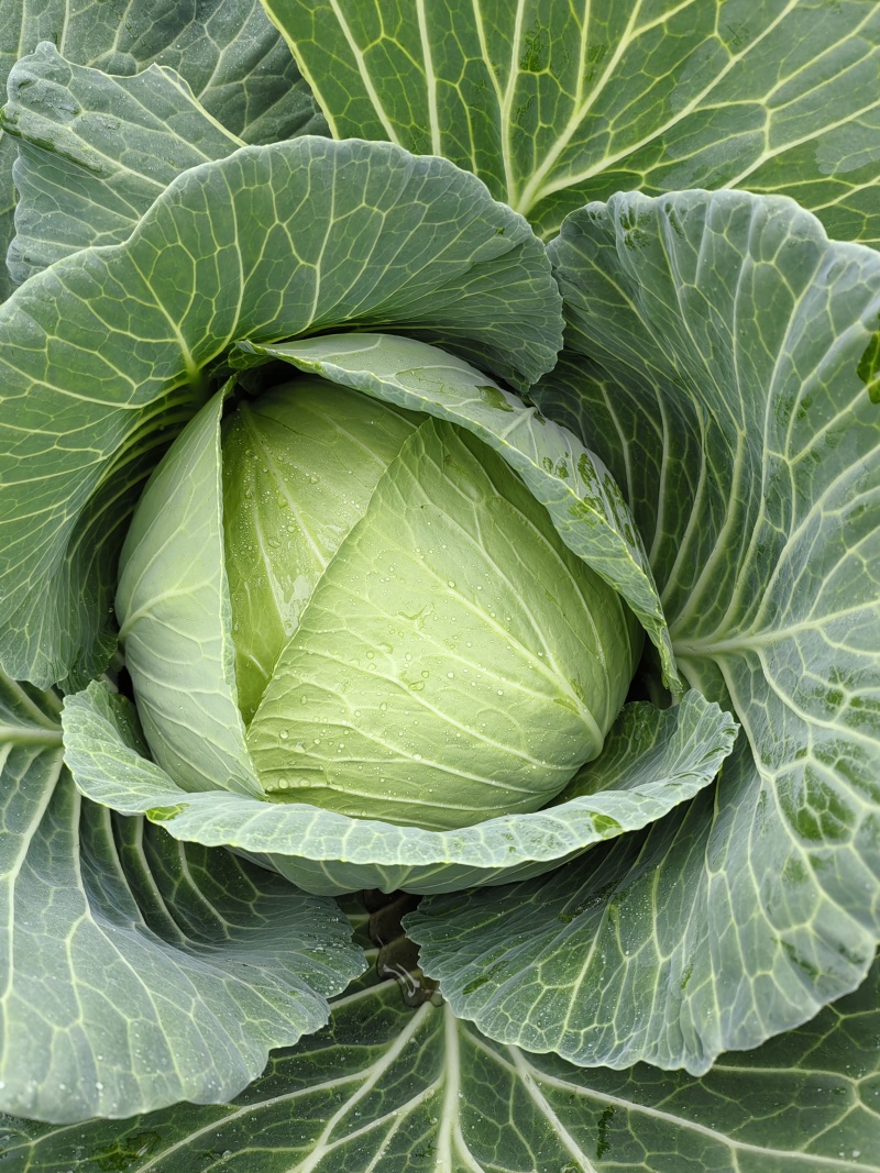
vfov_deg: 65.3
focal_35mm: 27
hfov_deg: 51.3
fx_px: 915
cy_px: 586
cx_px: 440
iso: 200
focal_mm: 5.52
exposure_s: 1/100
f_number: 1.9
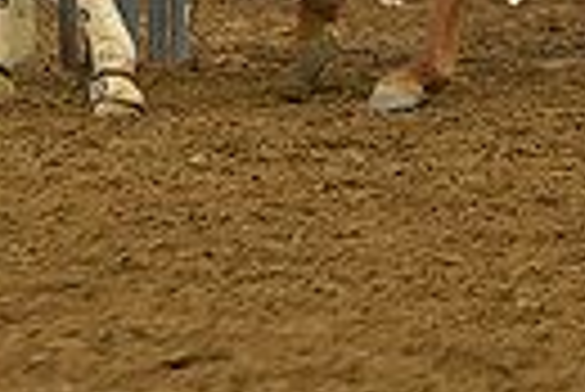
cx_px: 212
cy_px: -439
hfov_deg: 2.5
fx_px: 13405
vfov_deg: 1.7
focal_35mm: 824
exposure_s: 1/400
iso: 3200
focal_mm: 185
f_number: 2.8
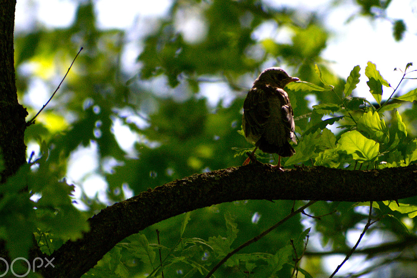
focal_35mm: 754
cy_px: 92
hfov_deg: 2.7
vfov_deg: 1.8
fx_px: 8735
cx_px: 296
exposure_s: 1/1000
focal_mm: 300
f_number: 6.3
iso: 800
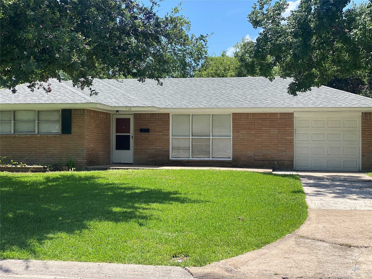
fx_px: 559
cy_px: 140
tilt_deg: +0.8
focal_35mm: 52
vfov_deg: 28.0
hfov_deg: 36.8
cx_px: 186
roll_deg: -1.1
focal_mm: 6
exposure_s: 1/888
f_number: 2
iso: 20
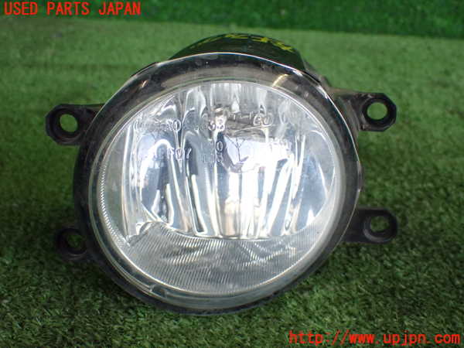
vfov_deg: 20.7
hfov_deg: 27.4
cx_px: 232
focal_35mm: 71
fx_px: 952
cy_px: 174
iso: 800
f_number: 3.9
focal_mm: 12.73
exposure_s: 1/160
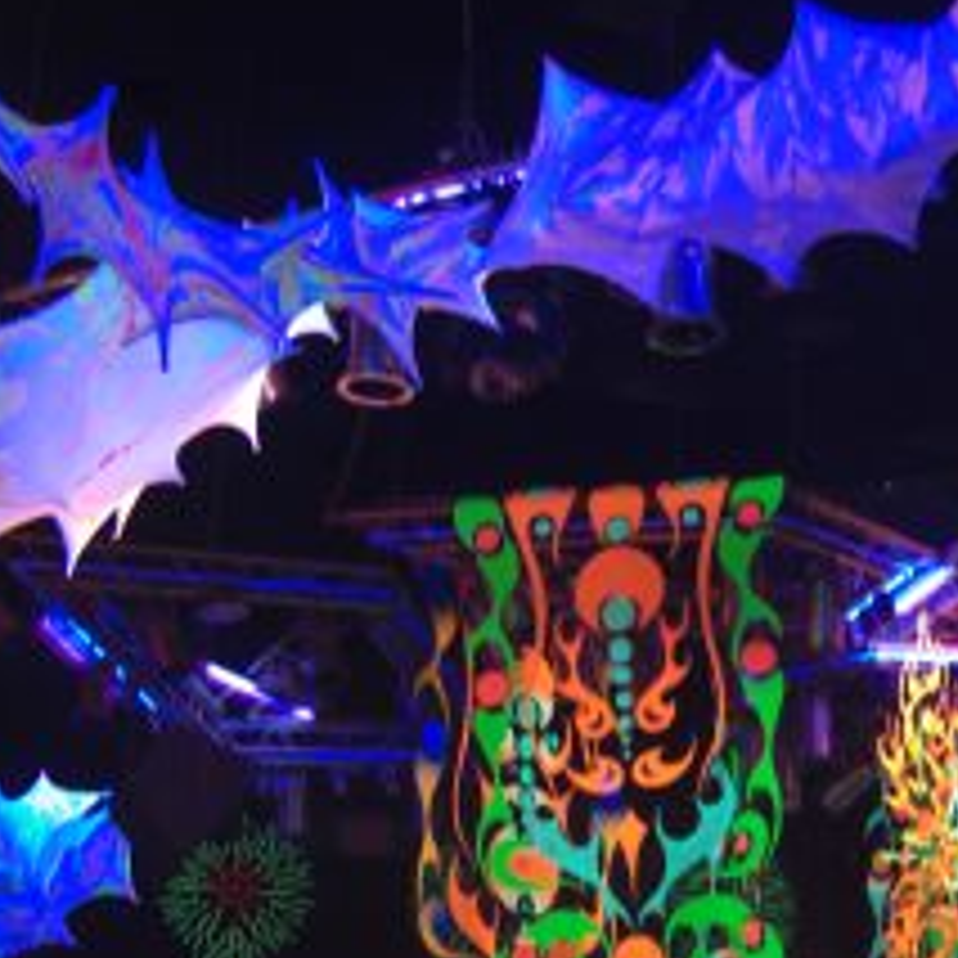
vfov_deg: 24.3
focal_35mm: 71
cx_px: 715
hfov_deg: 24.1
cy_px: 558
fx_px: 2223
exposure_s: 4
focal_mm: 7.9
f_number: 2.8
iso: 80
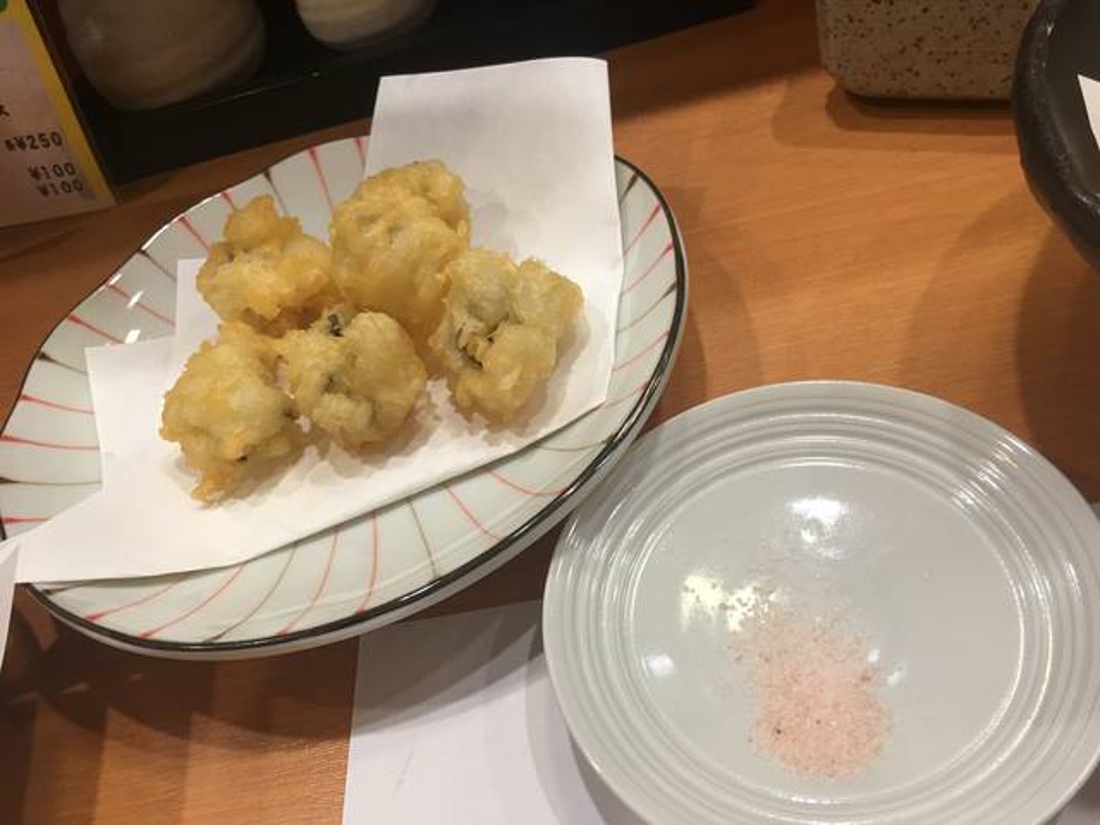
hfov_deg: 61.7
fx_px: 922
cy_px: 412
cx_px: 550
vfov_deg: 48.2
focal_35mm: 29
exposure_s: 1/15
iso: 32
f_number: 2.2
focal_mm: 4.15
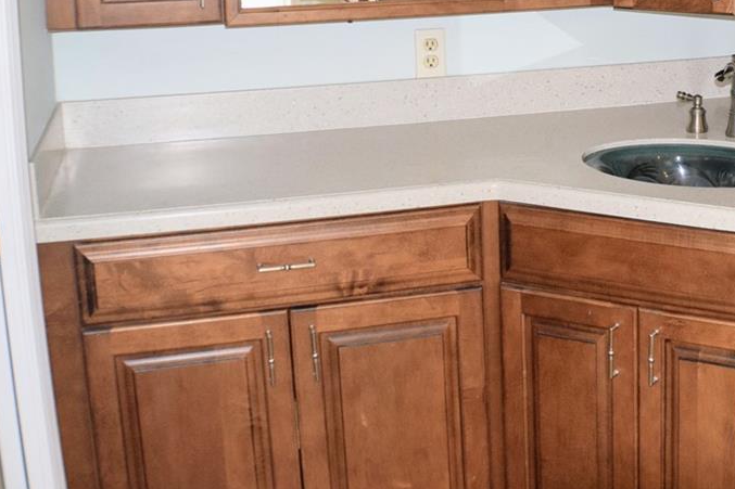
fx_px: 1592
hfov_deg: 25.1
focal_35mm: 78
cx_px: 673
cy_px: 1
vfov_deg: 17.1
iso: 800
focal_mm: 22
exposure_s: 1/80
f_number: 4.5
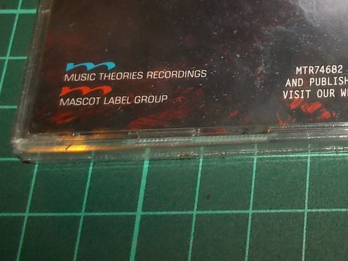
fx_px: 744
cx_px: 421
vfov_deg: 18.9
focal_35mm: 74
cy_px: -48
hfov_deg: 23.9
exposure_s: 1/30
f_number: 3.3
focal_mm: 4.1
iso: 200
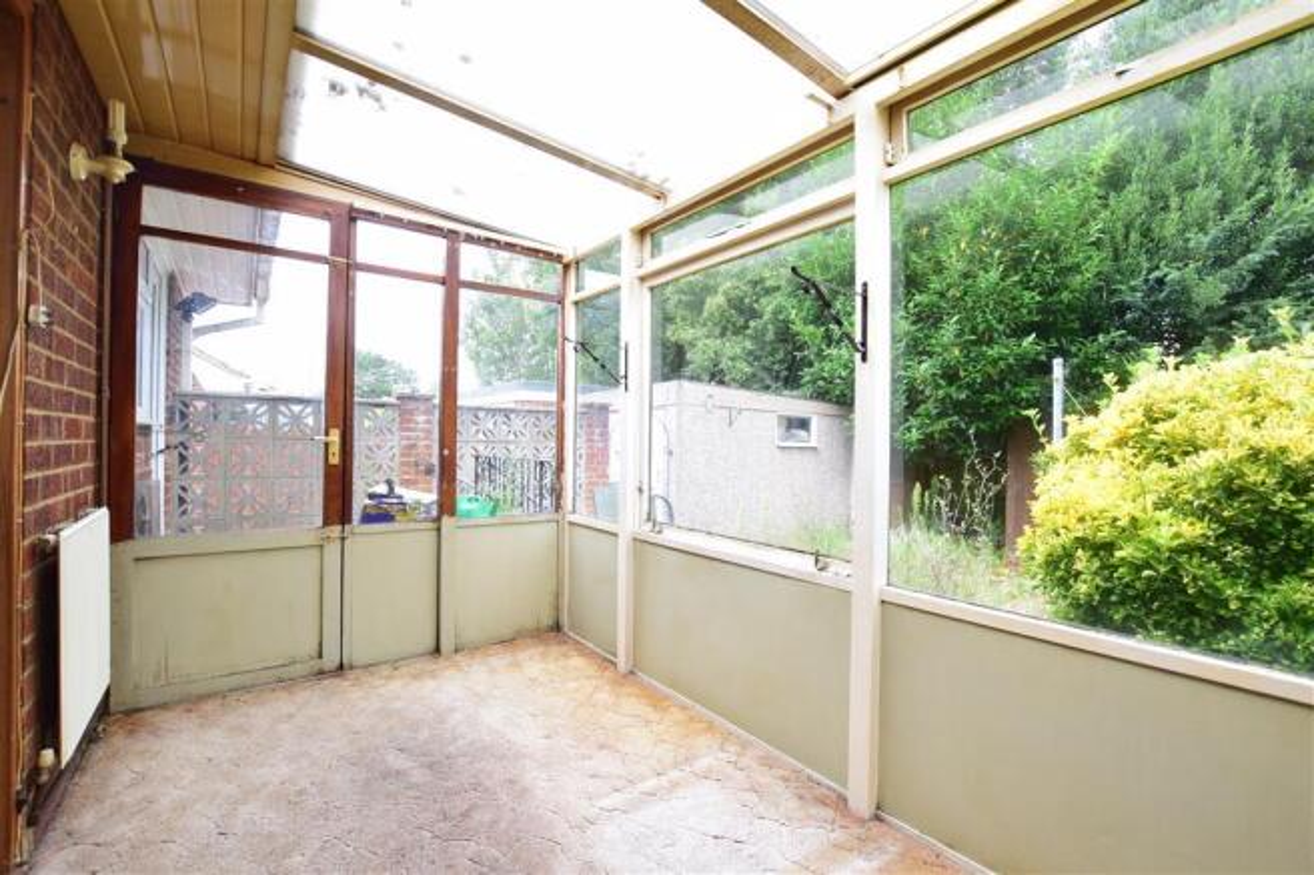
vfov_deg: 77.3
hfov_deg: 100.4
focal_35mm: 15
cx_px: 657
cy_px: 438
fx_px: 547
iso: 400
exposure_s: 1/60
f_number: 7.1
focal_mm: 10
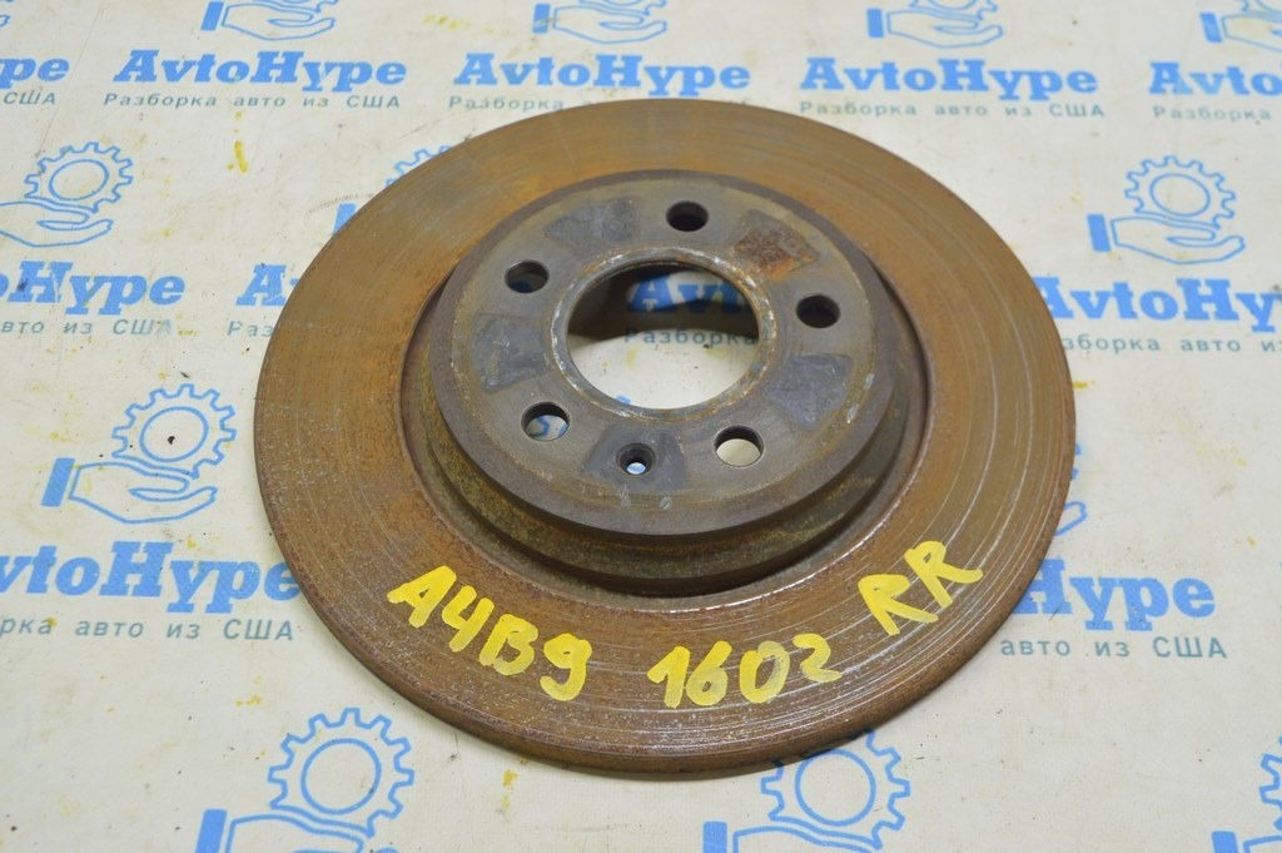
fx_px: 1388
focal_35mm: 39
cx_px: 641
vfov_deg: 34.2
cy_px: 426
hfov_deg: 49.6
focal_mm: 26
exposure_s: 1/20
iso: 400
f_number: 5.6
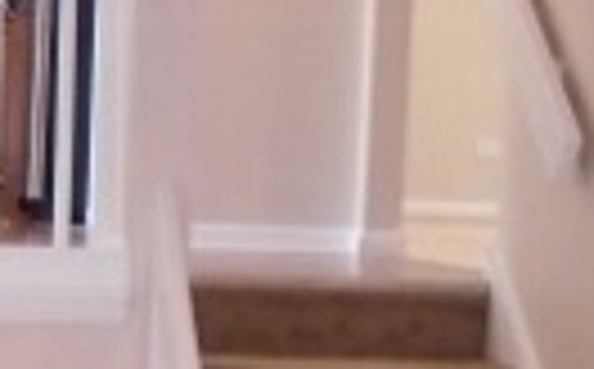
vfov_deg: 9.7
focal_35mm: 134
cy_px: 374
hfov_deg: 15.3
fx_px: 2166
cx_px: -27
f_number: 3.2
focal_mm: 4.6
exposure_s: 1/30
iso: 400
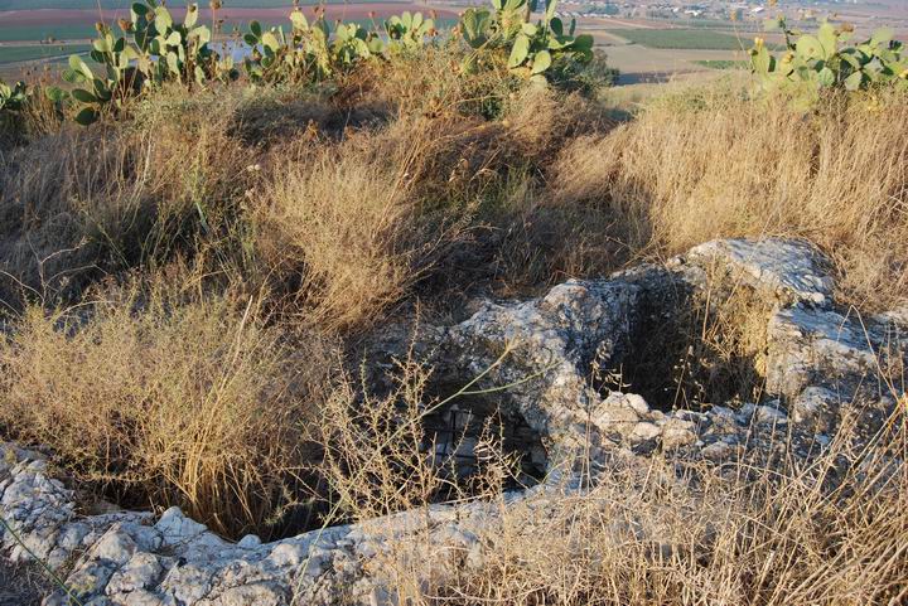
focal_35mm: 27
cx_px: 454
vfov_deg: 48.0
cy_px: 303
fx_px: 681
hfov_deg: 67.4
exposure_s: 1/125
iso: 100
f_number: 5.6
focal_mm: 18
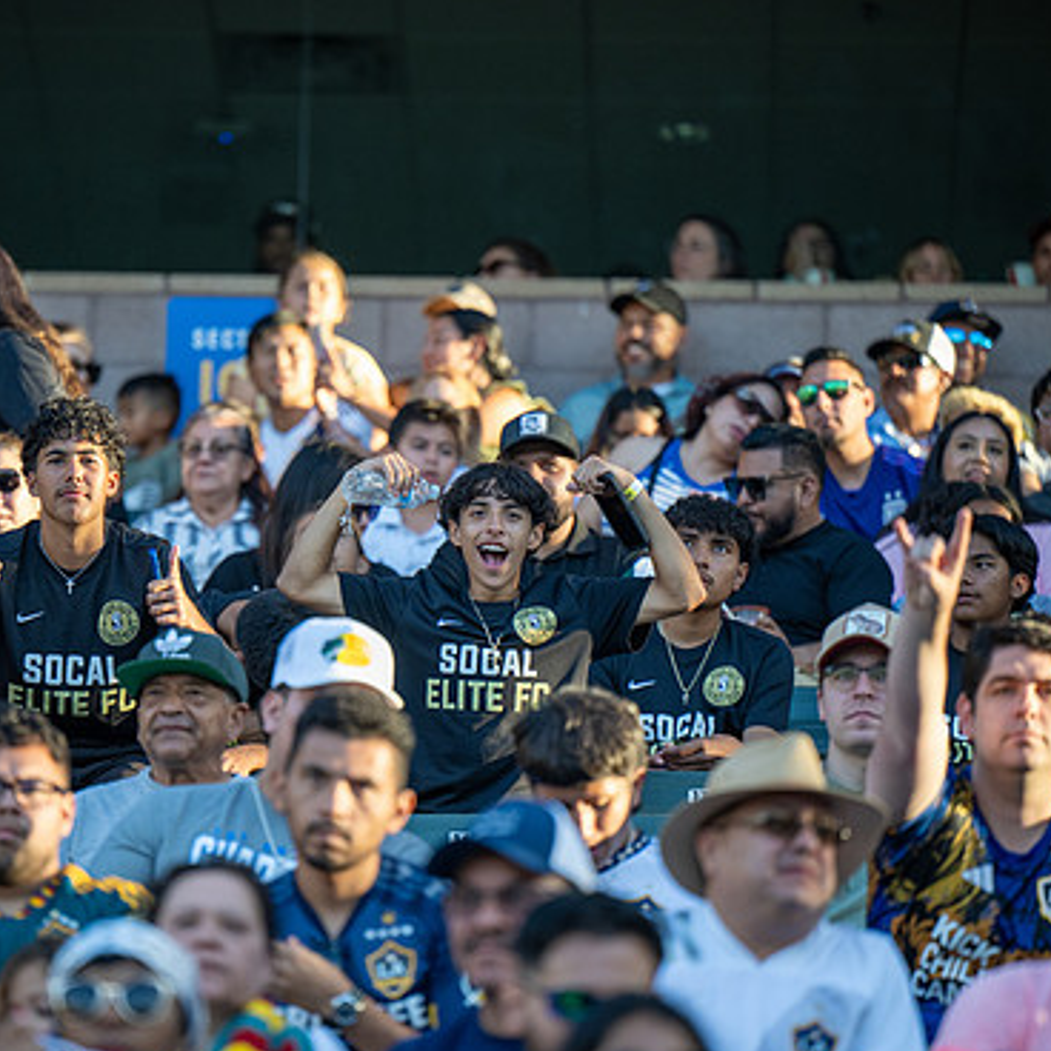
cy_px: 547
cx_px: 411
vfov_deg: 6.5
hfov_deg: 6.5
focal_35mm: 268
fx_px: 9206
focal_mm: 200
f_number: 2.8
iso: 560
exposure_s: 1/1000
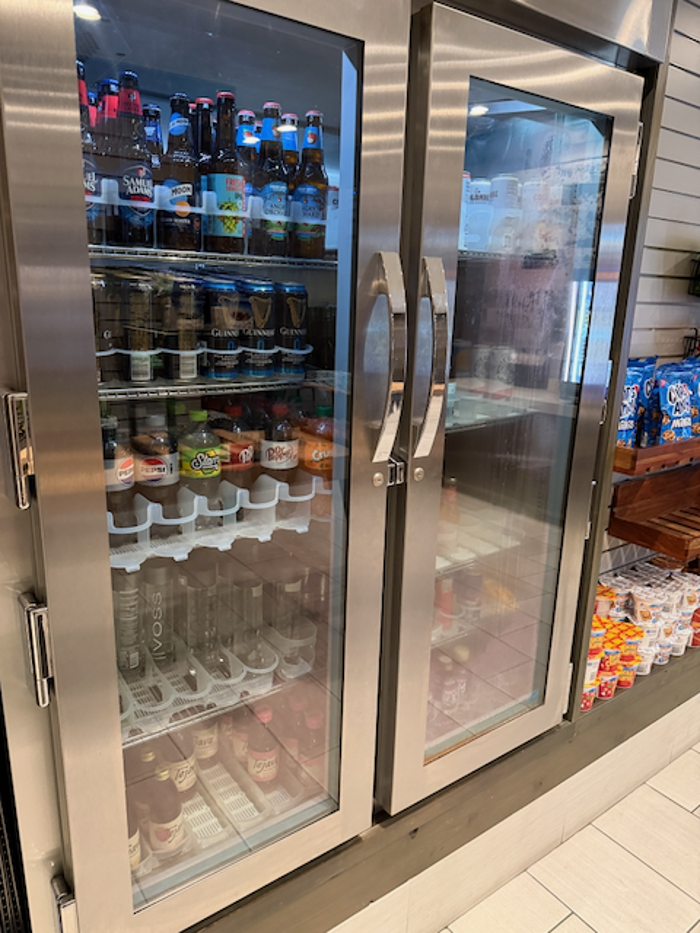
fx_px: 647
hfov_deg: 56.8
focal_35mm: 24
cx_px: 350
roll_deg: -2.0
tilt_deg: -18.2
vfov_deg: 71.6
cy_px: 466
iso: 640
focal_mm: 6.76
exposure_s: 1/60
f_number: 1.78
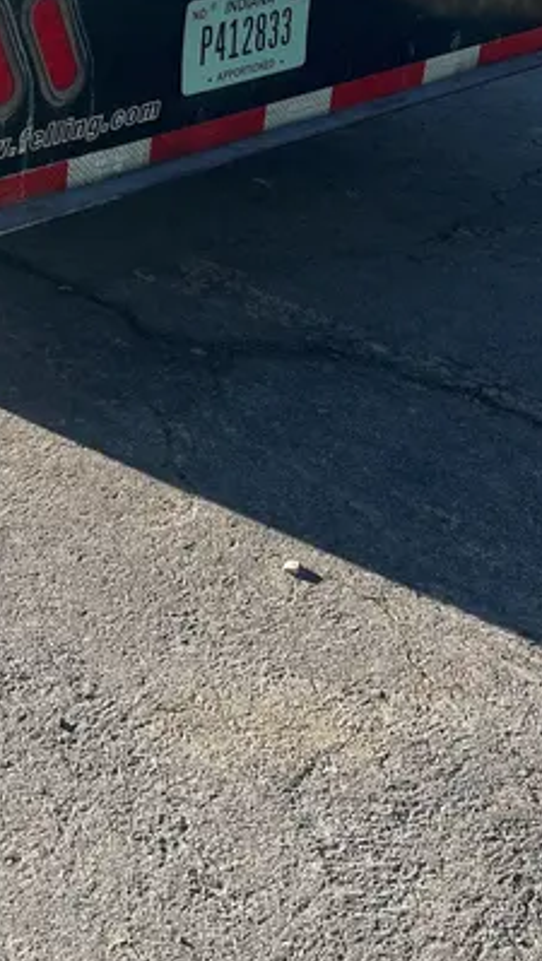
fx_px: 1326
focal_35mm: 52
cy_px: 175
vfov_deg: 38.2
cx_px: -101
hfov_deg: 21.5
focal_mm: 5.1
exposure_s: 1/1748
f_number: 1.6
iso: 50
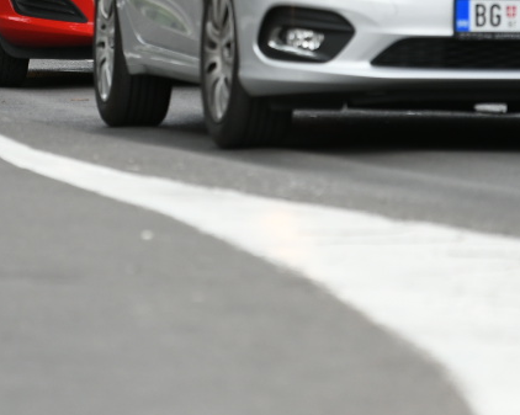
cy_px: -94
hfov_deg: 3.1
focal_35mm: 631
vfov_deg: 2.4
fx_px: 9704
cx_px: 165
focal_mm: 175
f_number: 2.8
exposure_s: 1/3200
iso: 500
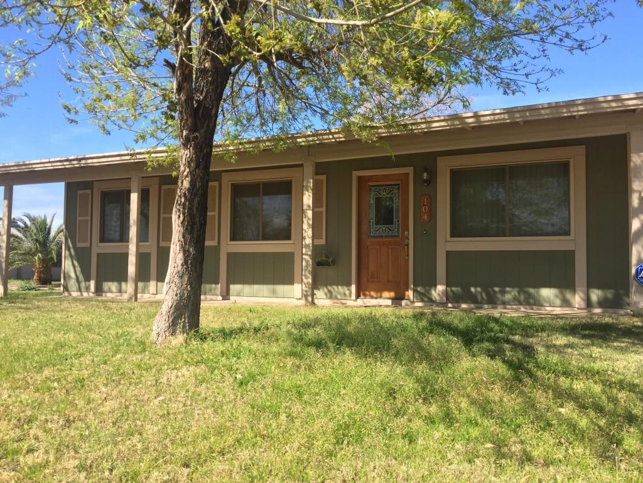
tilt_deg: +2.9
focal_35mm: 29
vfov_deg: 48.2
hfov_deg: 61.7
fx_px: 539
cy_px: 242
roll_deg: +0.6
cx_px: 322
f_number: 2.2
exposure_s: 1/1041
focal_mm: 4.15
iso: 32
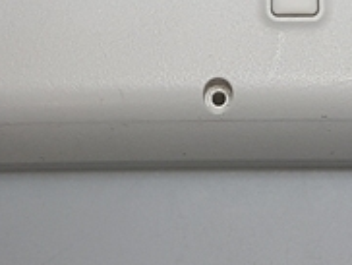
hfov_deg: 13.6
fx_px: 1466
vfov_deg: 9.4
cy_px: -329
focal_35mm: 144
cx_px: 304
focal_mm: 4.2
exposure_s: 1/140
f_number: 1.7
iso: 40
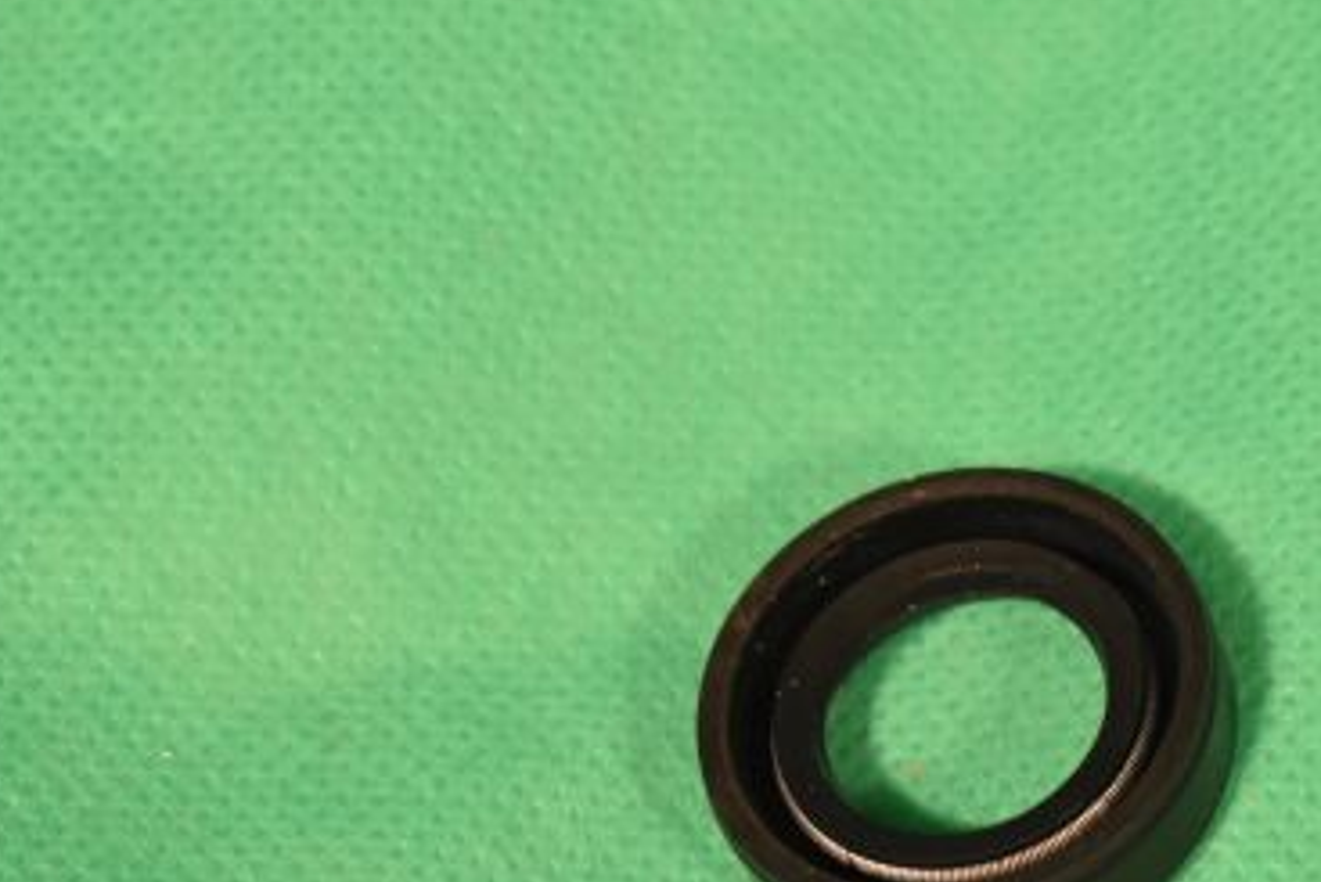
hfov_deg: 15.1
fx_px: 4949
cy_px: 662
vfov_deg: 10.2
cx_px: 968
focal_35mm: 135
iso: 2500
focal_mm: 55
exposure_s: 1/100
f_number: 14
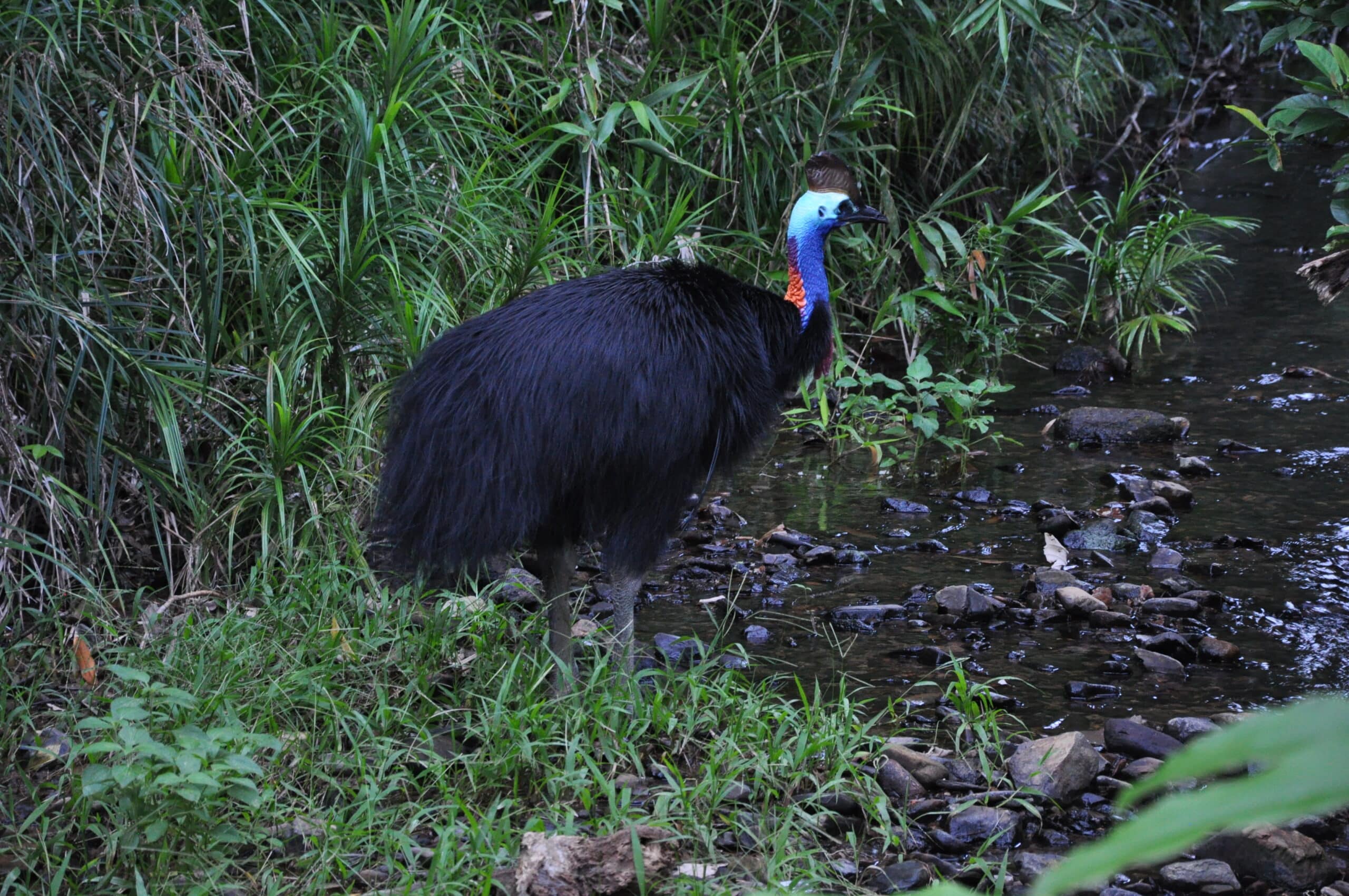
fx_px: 5894
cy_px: 448
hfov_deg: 13.1
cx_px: 674
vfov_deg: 8.7
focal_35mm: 158
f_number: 5.6
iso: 1400
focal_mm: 105
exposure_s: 1/30
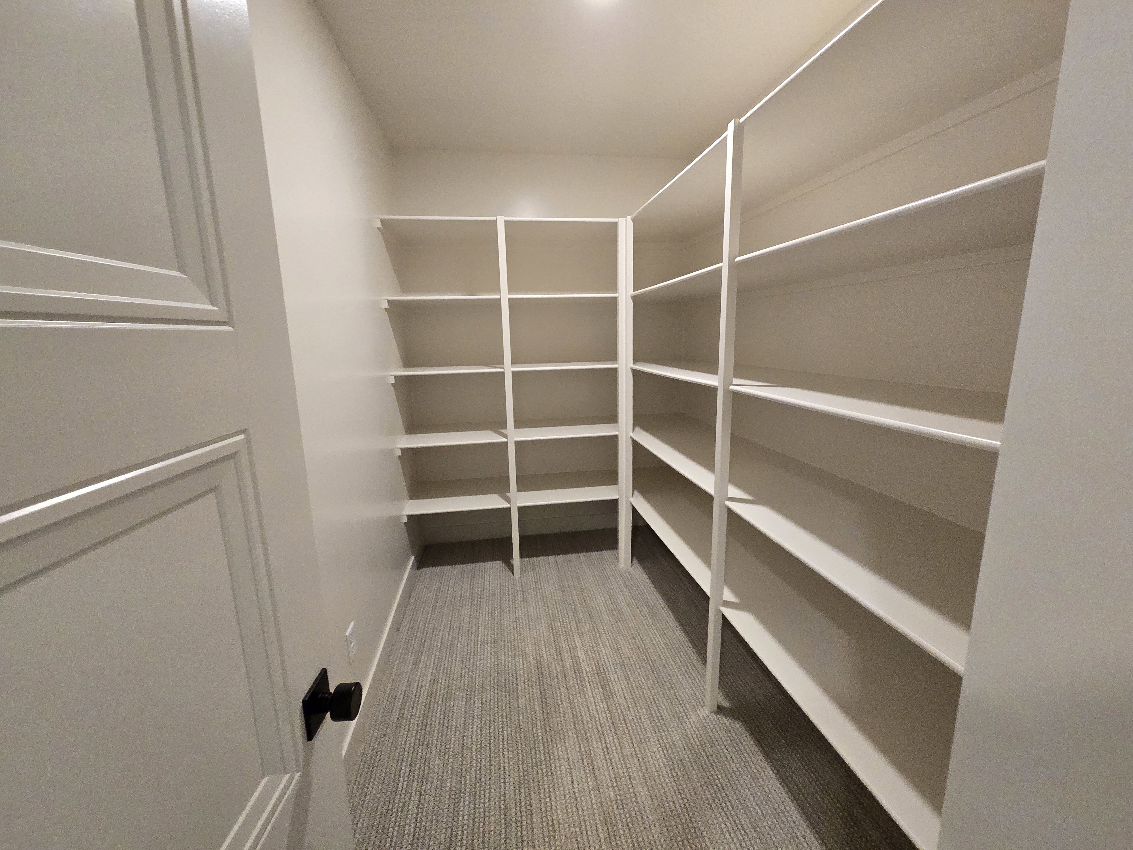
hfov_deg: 106.2
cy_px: 425
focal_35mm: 13
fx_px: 425
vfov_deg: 89.9
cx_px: 566
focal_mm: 2.2
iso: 400
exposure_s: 1/60
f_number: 2.2
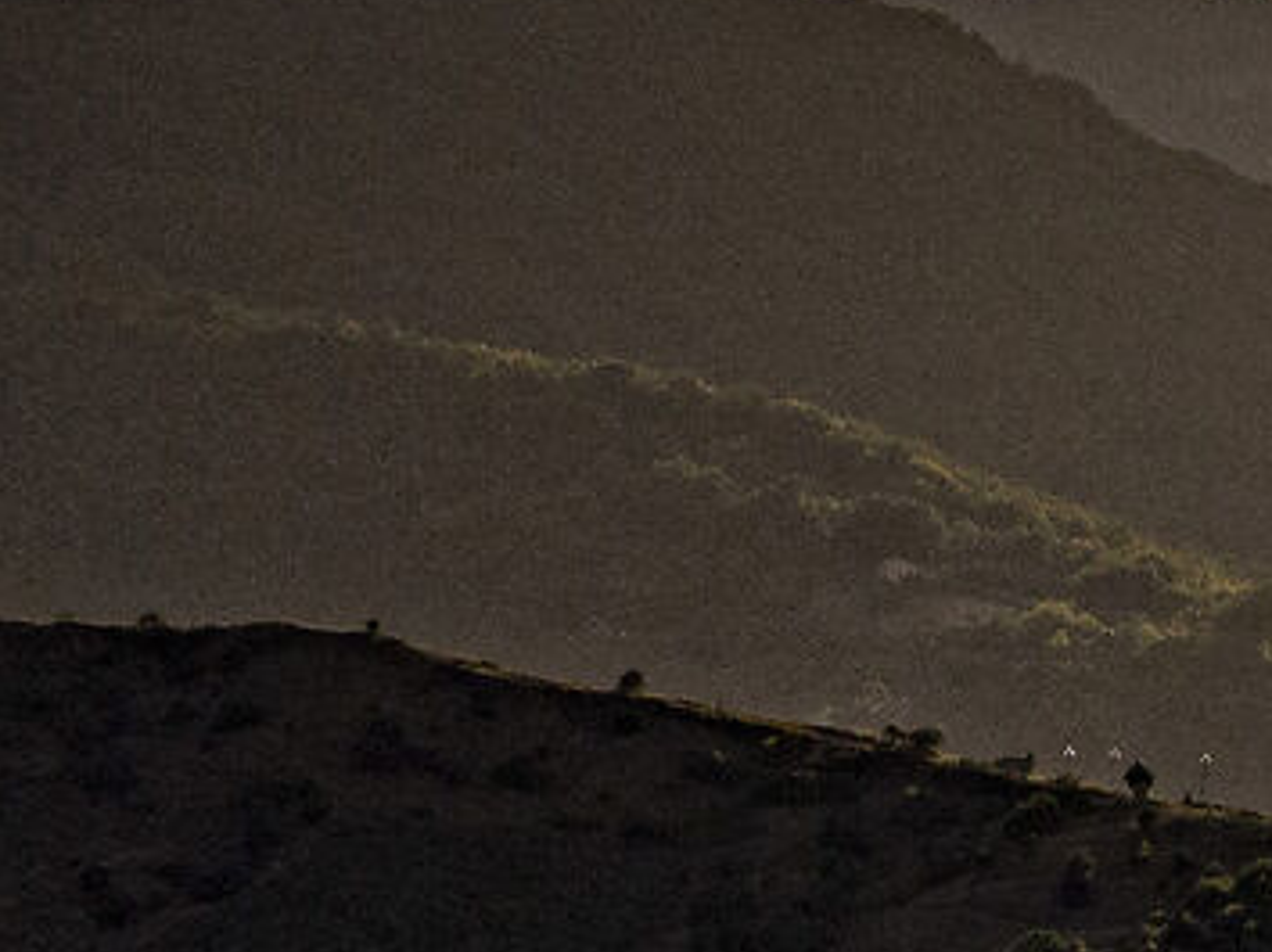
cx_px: 1660
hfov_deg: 4.0
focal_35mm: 489
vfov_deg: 3.0
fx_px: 17957
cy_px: -801
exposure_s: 1/1000
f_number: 9
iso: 320
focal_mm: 50
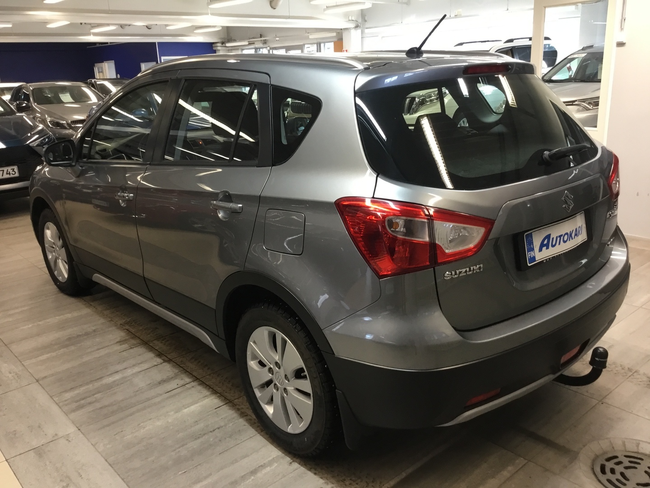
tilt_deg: -17.0
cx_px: 325
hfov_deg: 58.4
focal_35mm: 31
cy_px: 244
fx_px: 582
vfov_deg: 45.4
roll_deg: +3.2
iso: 100
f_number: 2.4
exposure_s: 1/33
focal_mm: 3.3
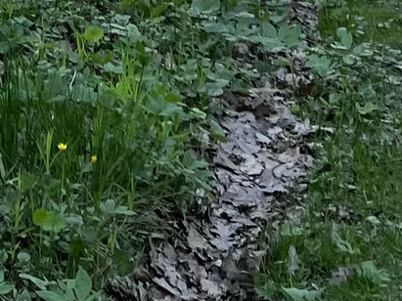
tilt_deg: -10.1
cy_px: -499
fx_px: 1765
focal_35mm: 152
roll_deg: -0.3
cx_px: -137
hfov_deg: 12.5
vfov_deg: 8.6
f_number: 1.5
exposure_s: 1/687
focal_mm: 5.7
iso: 50
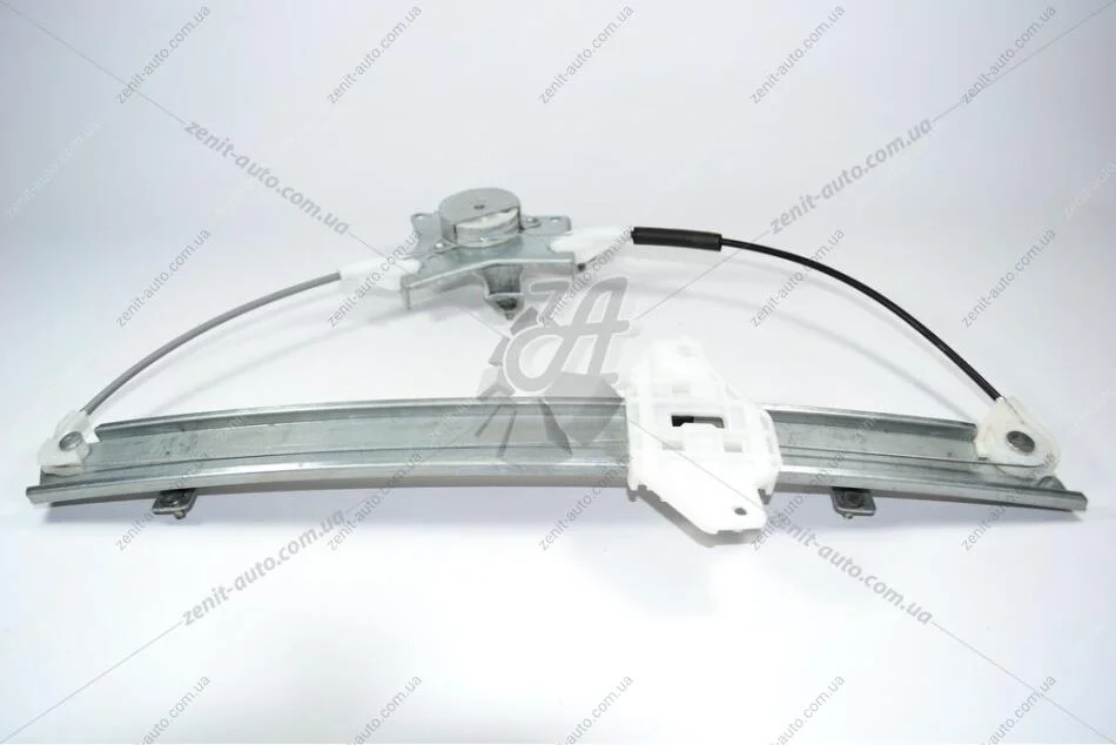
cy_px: 372
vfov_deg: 43.6
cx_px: 558
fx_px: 930
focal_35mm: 30
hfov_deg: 61.9
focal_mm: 20
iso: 400
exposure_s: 1/160
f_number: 4.5
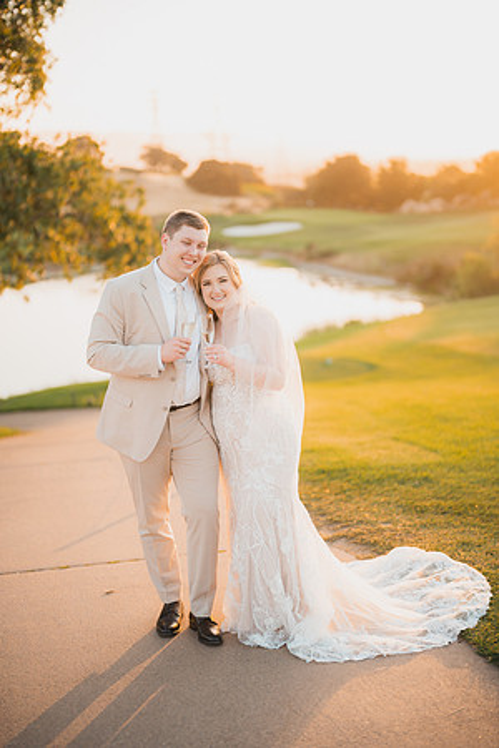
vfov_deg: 39.6
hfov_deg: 27.0
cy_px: 374
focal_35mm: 50
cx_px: 250
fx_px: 1040
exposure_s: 1/500
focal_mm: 50
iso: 125
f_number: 1.2
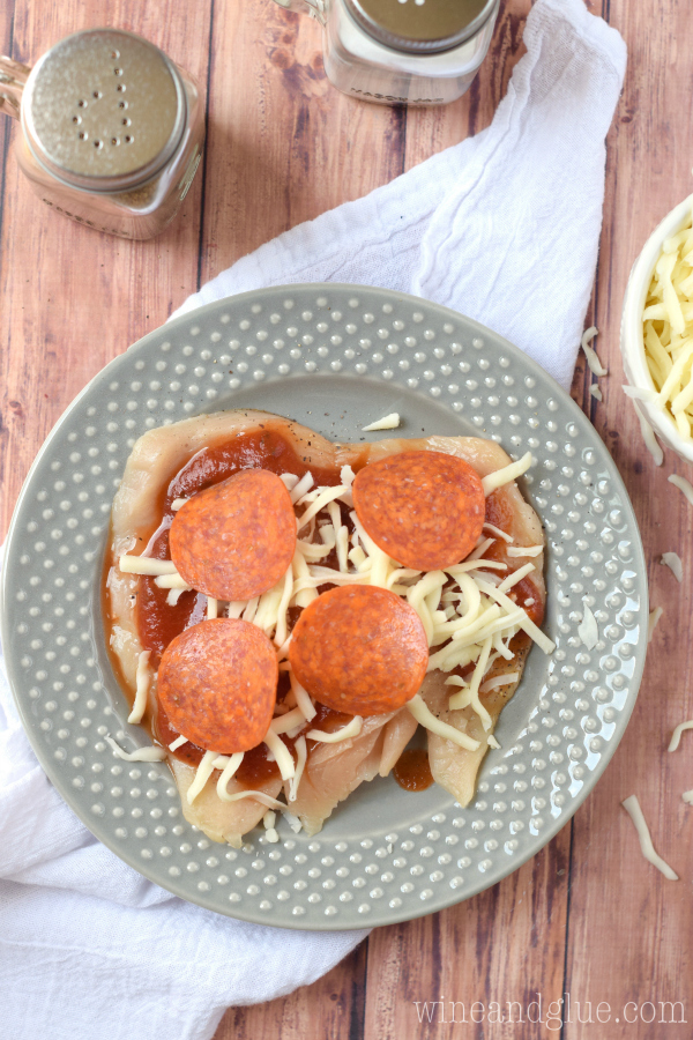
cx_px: 346
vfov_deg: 27.0
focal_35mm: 75
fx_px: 2165
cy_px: 520
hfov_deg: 18.2
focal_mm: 50
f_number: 3.5
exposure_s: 1/1000
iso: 320
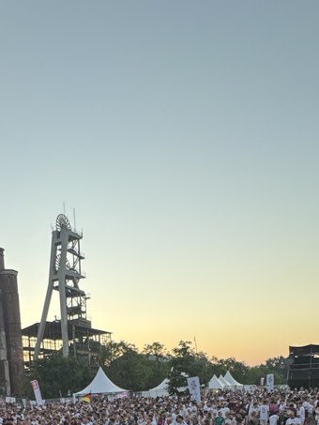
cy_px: 465
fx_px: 418
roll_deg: +2.9
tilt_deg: -8.7
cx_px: 95
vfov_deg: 42.6
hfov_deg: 41.0
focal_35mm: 34
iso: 125
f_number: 2.2
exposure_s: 1/100
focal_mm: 2.22
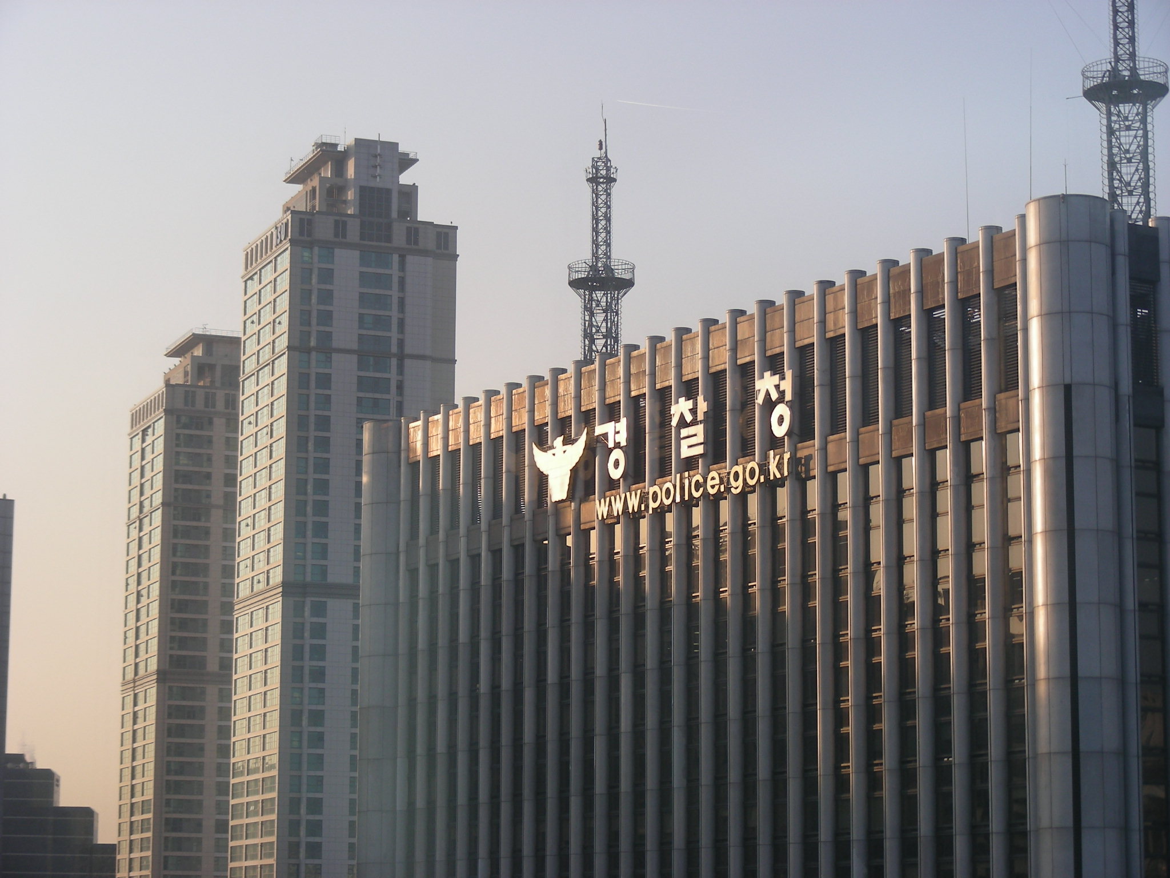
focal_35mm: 87
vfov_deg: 17.0
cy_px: 439
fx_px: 2941
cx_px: 585
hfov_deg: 22.5
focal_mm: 14.6
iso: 50
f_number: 3.5
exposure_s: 1/72.6
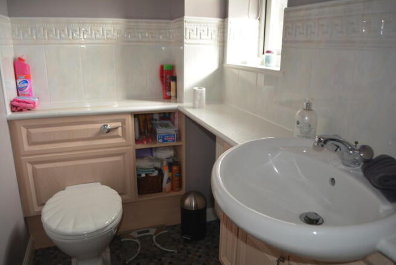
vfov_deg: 48.0
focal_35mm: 27
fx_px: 297
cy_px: 132
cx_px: 198
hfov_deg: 67.4
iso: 320
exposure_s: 1/125
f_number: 3.5
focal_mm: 18
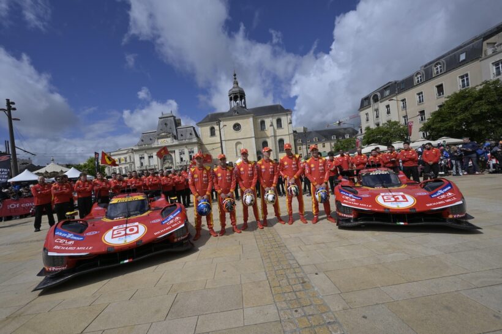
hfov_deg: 104.3
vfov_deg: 81.2
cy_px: 167
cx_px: 251
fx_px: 195
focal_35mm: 14
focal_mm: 14
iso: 400
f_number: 9
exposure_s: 1/2500
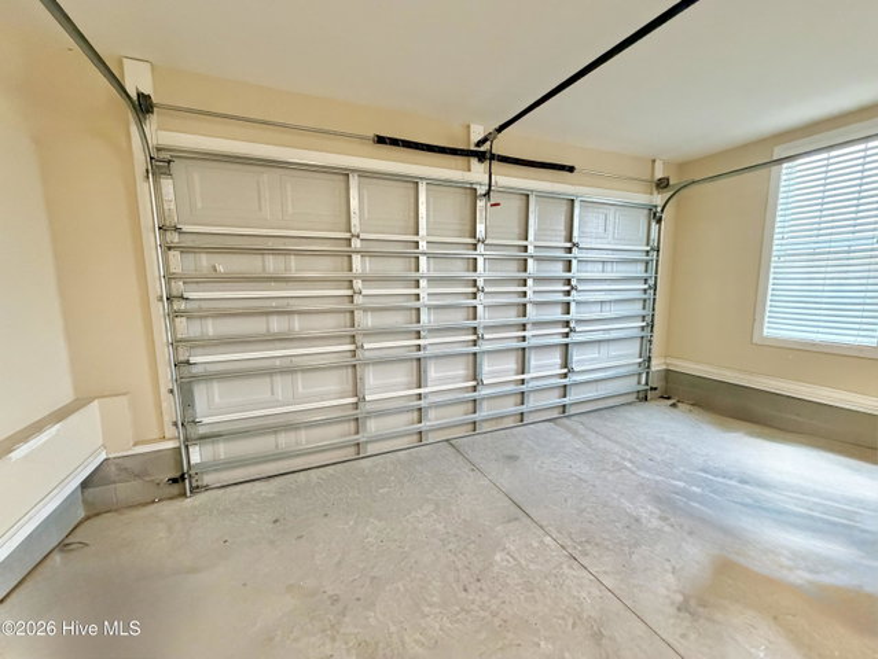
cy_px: 330
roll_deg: +0.5
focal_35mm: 14
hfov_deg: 102.0
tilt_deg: -7.5
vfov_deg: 85.7
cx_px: 439
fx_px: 355
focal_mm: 2.22
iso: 640
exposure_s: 1/60
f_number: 2.2
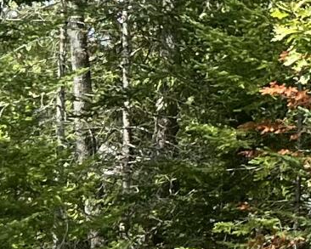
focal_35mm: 208
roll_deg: -0.1
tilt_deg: +8.8
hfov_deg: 8.8
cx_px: 594
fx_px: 1915
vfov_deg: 7.4
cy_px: -54
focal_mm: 5.7
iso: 50
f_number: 1.5
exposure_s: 1/1698
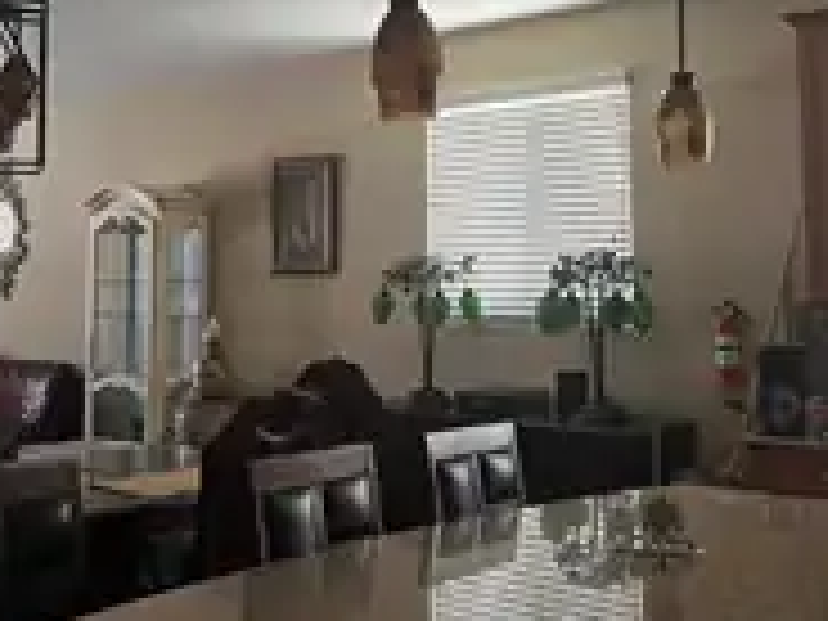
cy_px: 171
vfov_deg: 28.8
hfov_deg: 38.1
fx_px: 1196
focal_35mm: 50
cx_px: 346
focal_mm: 5.4
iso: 640
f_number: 1.8
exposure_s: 1/120
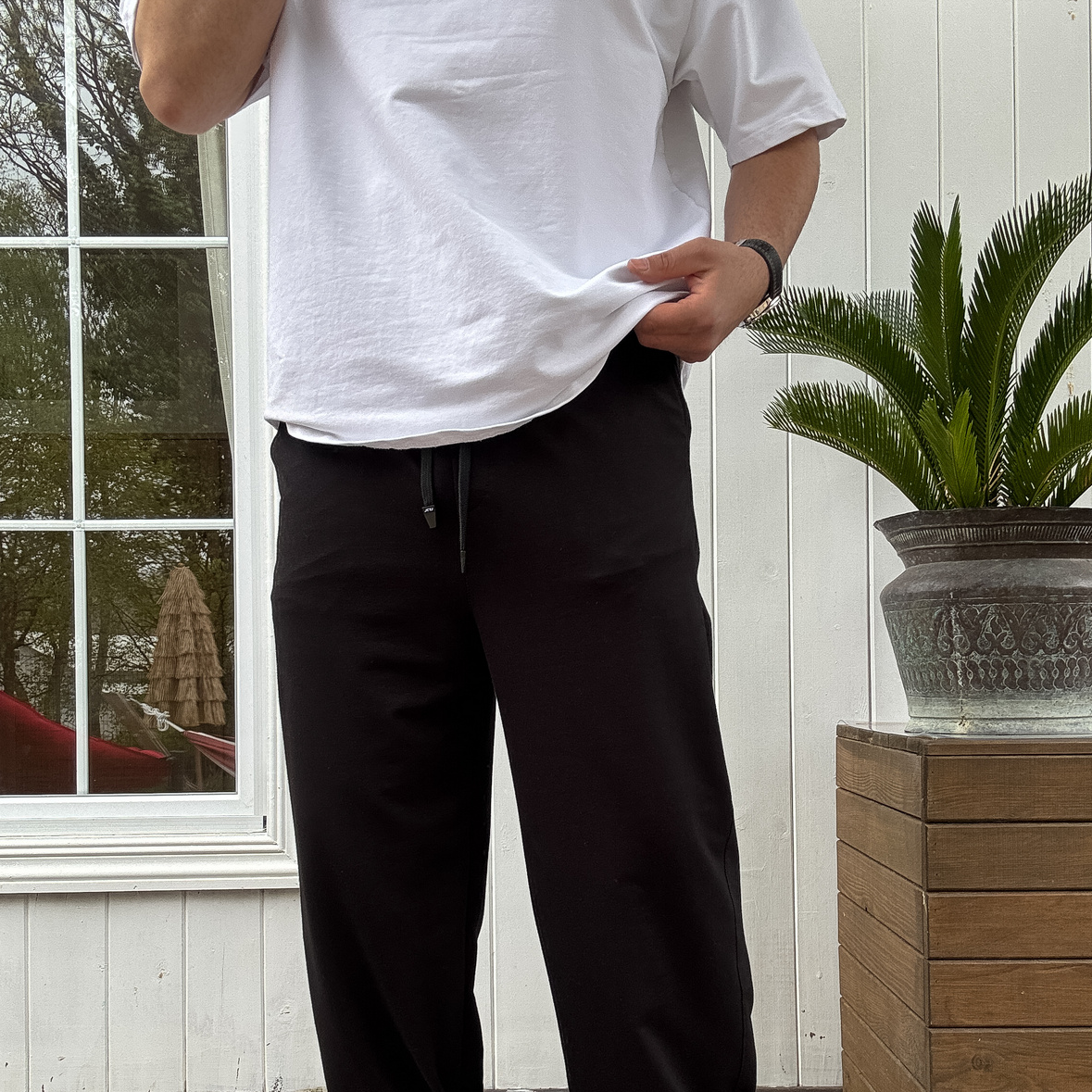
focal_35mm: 36
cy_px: 681
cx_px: 540
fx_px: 1285
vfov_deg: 45.7
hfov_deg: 46.0
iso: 20
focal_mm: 2.69
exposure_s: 1/120
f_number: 1.9
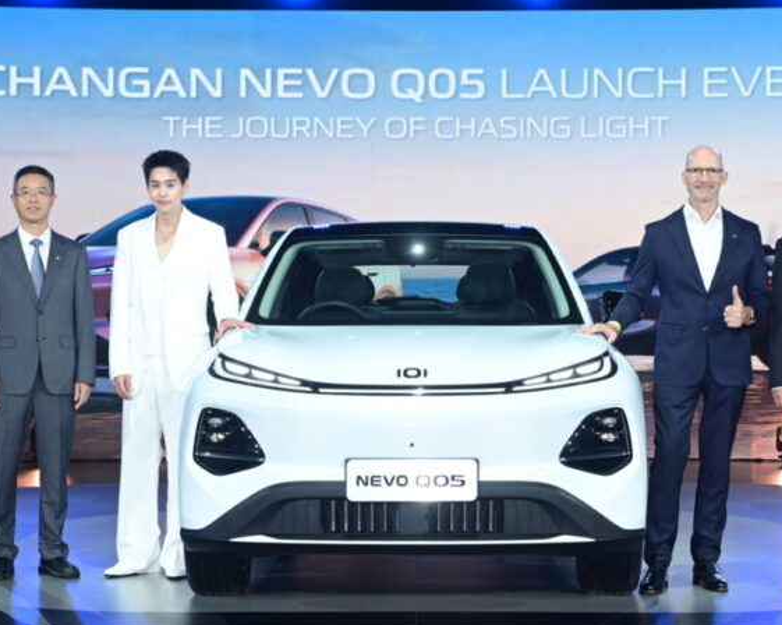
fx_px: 1897
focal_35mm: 82
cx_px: 425
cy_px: 357
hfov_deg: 23.3
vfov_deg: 18.7
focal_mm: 52
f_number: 7.1
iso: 1250
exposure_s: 1/160
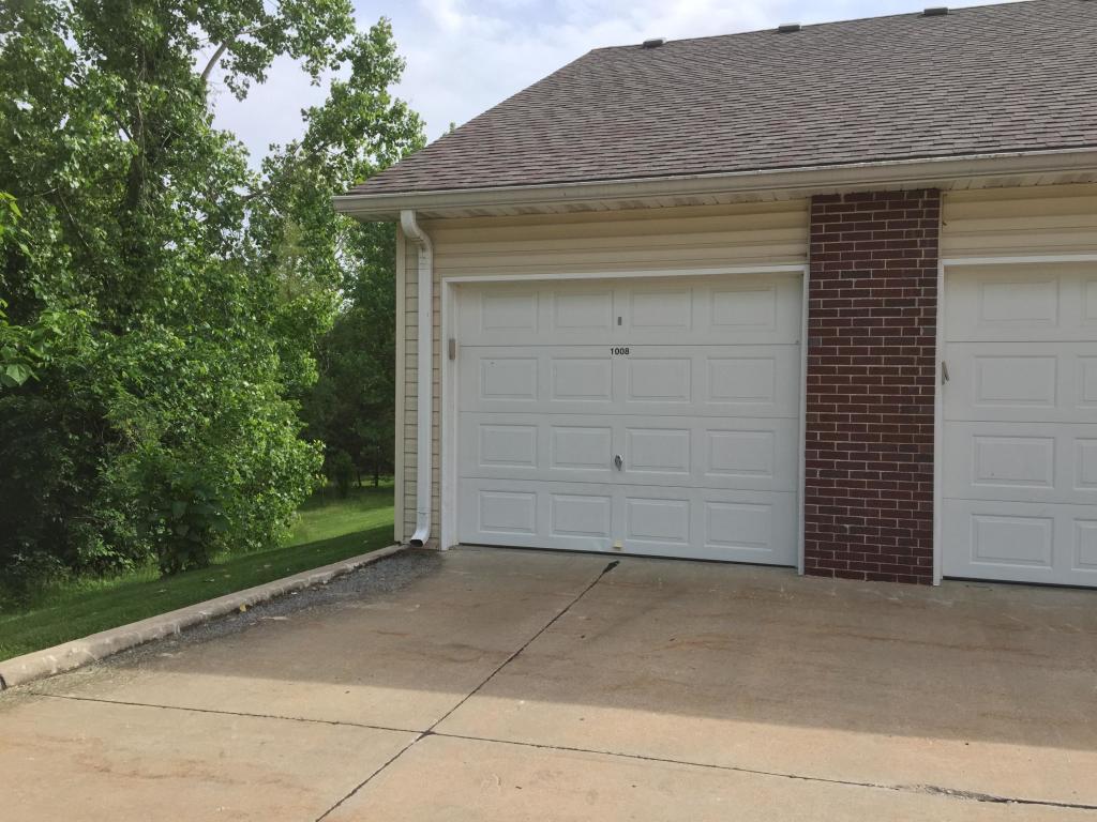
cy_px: 411
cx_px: 548
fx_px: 919
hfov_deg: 61.7
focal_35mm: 29
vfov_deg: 48.2
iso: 32
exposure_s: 1/1364
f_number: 2.2
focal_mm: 4.15
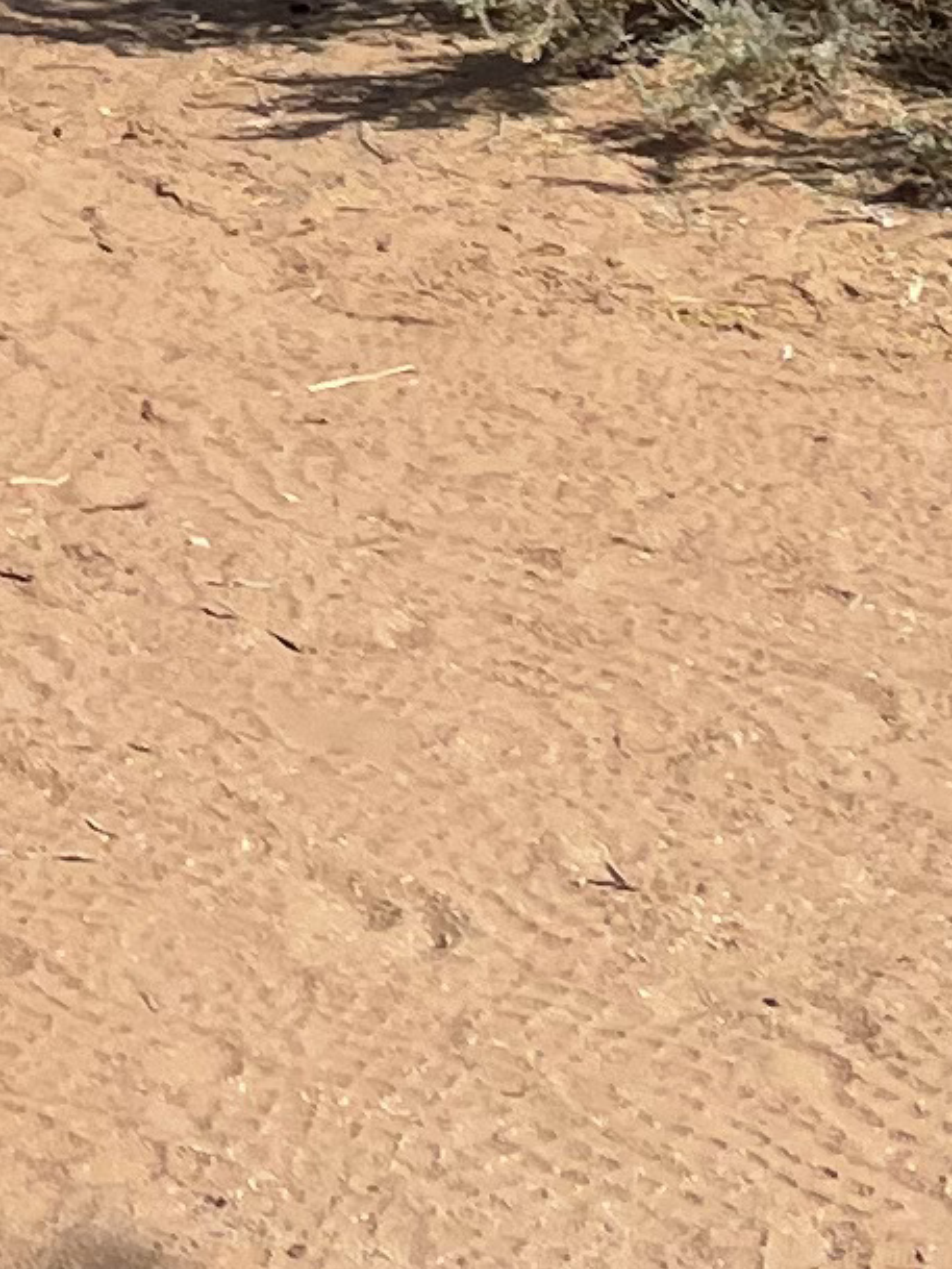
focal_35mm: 172
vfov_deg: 10.8
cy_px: -938
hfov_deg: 8.0
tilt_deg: -4.0
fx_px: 6305
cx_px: -1273
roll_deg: +1.0
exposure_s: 1/4525
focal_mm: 5.1
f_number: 1.6
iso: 32
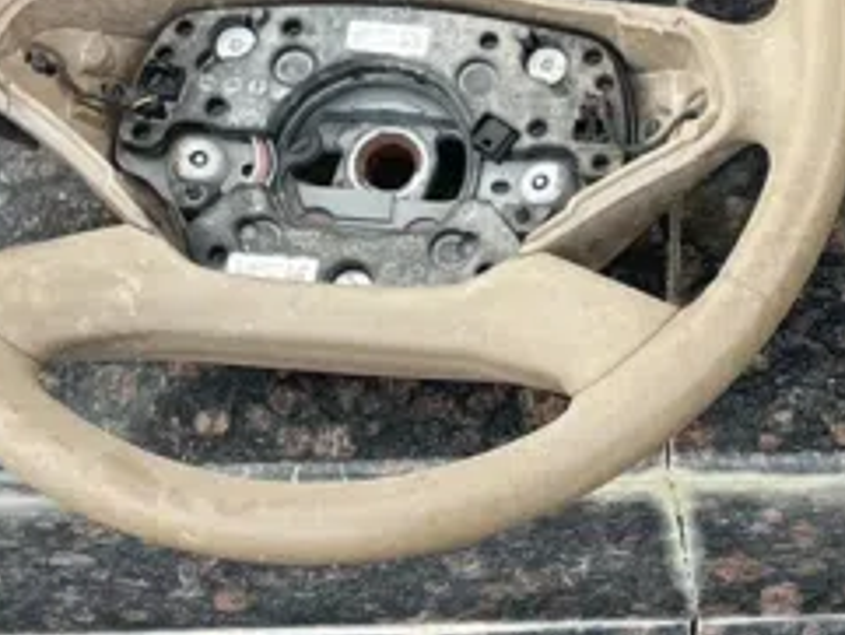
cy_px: 35
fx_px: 1685
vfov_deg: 20.8
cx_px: 901
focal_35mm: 69
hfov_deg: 26.2
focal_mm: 4.2
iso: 32
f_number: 1.6
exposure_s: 1/157
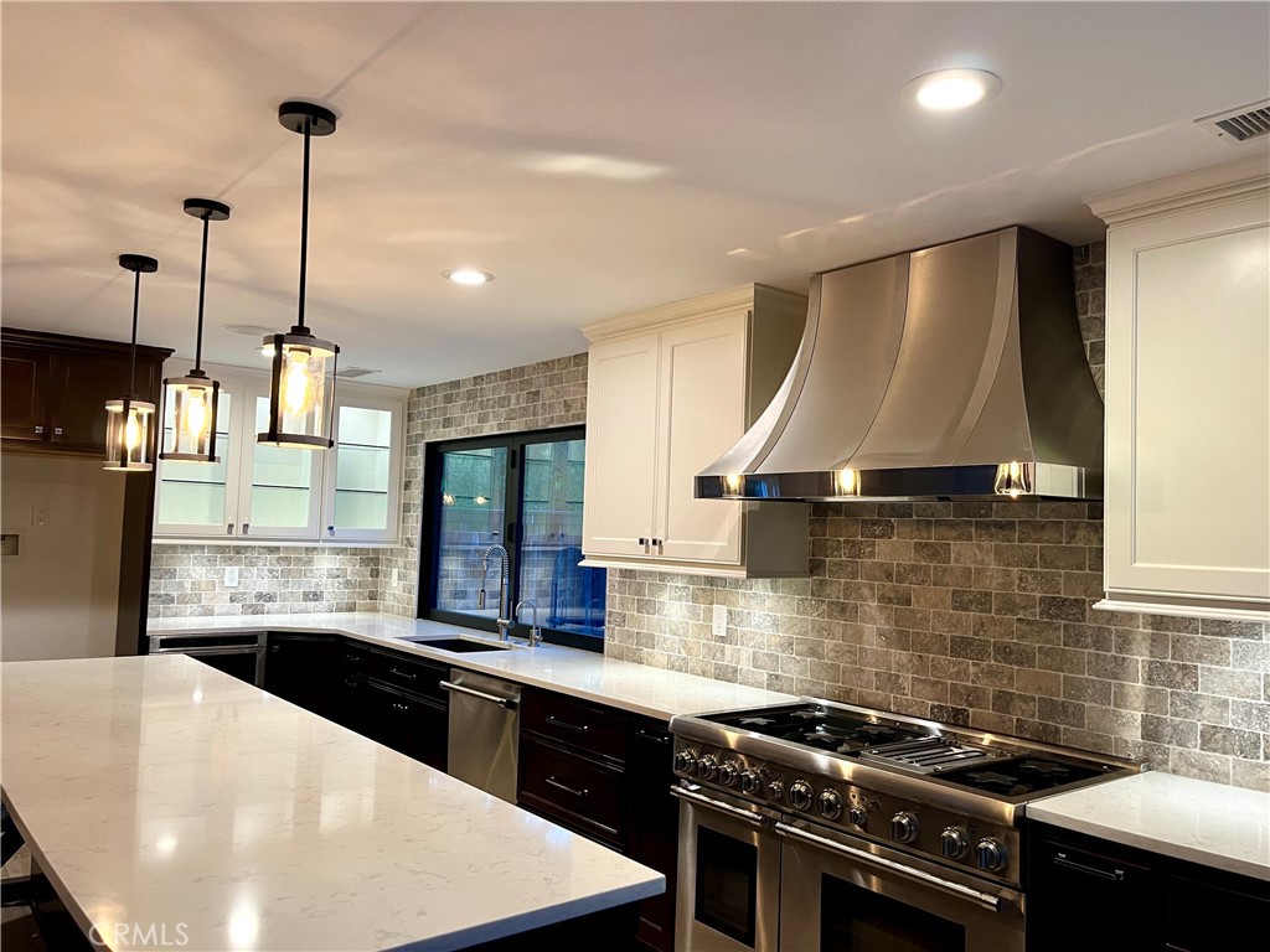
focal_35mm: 26
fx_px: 954
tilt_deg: +3.1
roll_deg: -1.3
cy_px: 476
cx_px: 635
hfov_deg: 67.3
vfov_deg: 53.1
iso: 125
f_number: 1.6
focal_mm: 5.1
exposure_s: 1/60
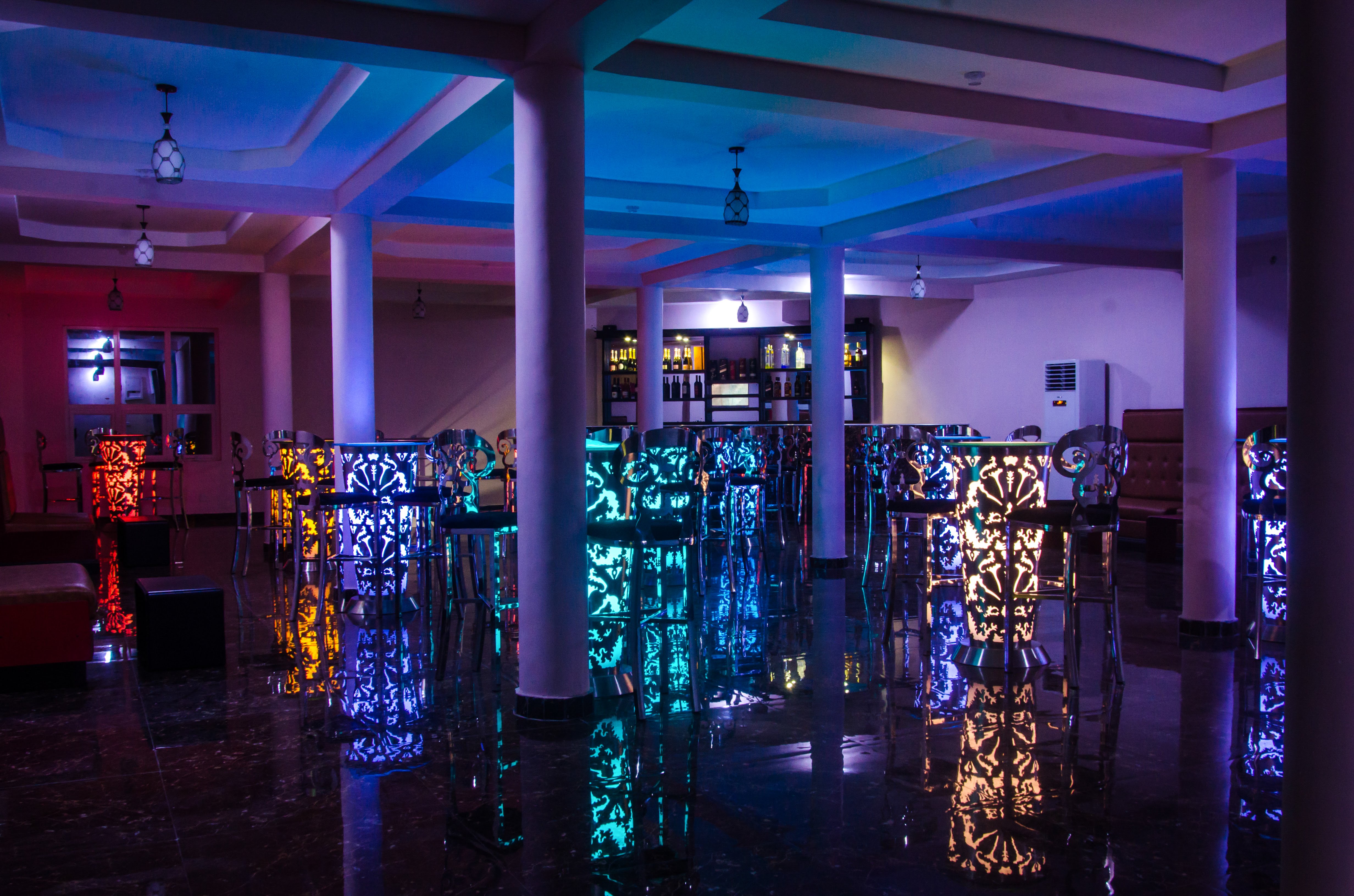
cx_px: 677
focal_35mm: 33
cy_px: 448
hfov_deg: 57.3
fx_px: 1239
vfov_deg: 39.8
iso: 1000
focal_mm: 22
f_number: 10
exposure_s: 1/1.67
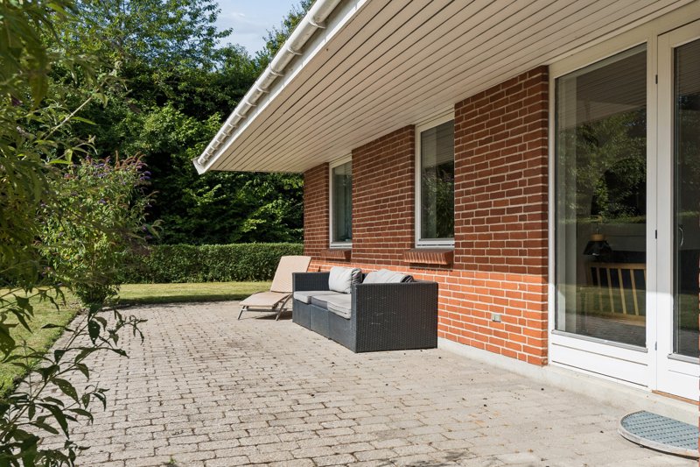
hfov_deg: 61.9
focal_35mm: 30
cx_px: 350
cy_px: 234
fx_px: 583
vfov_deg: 43.6
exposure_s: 1/1000
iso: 250
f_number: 8
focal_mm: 20
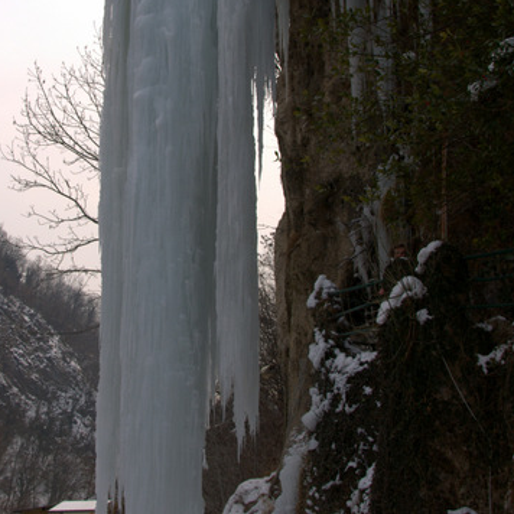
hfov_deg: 27.2
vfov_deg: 27.2
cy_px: 191
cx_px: 193
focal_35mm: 63
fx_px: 1058
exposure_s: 1/200
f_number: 7.1
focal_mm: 22
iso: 200
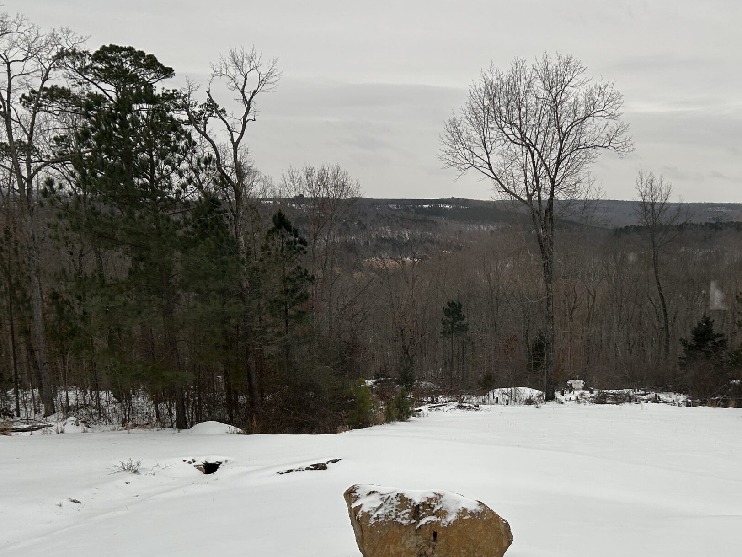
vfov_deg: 34.7
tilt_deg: -11.7
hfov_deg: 44.2
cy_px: 391
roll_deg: -0.7
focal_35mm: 41
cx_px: 560
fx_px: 879
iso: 50
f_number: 1.5
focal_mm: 5.7
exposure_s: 1/1089
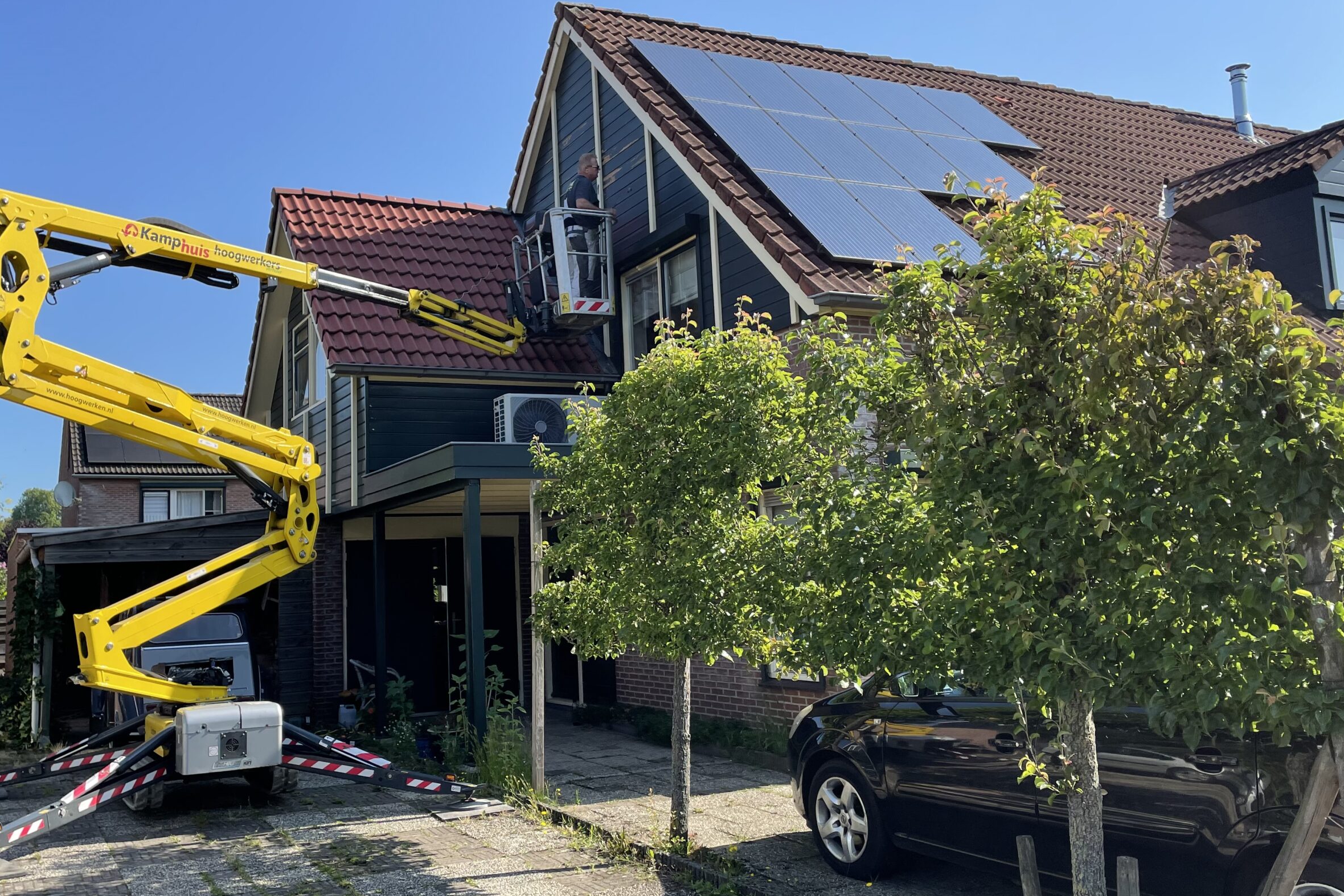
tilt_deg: +10.3
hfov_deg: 57.0
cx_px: 573
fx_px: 1232
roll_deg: +1.8
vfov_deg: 40.0
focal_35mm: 33
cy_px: 437
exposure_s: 1/2053
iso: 32
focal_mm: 4.2
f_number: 1.6
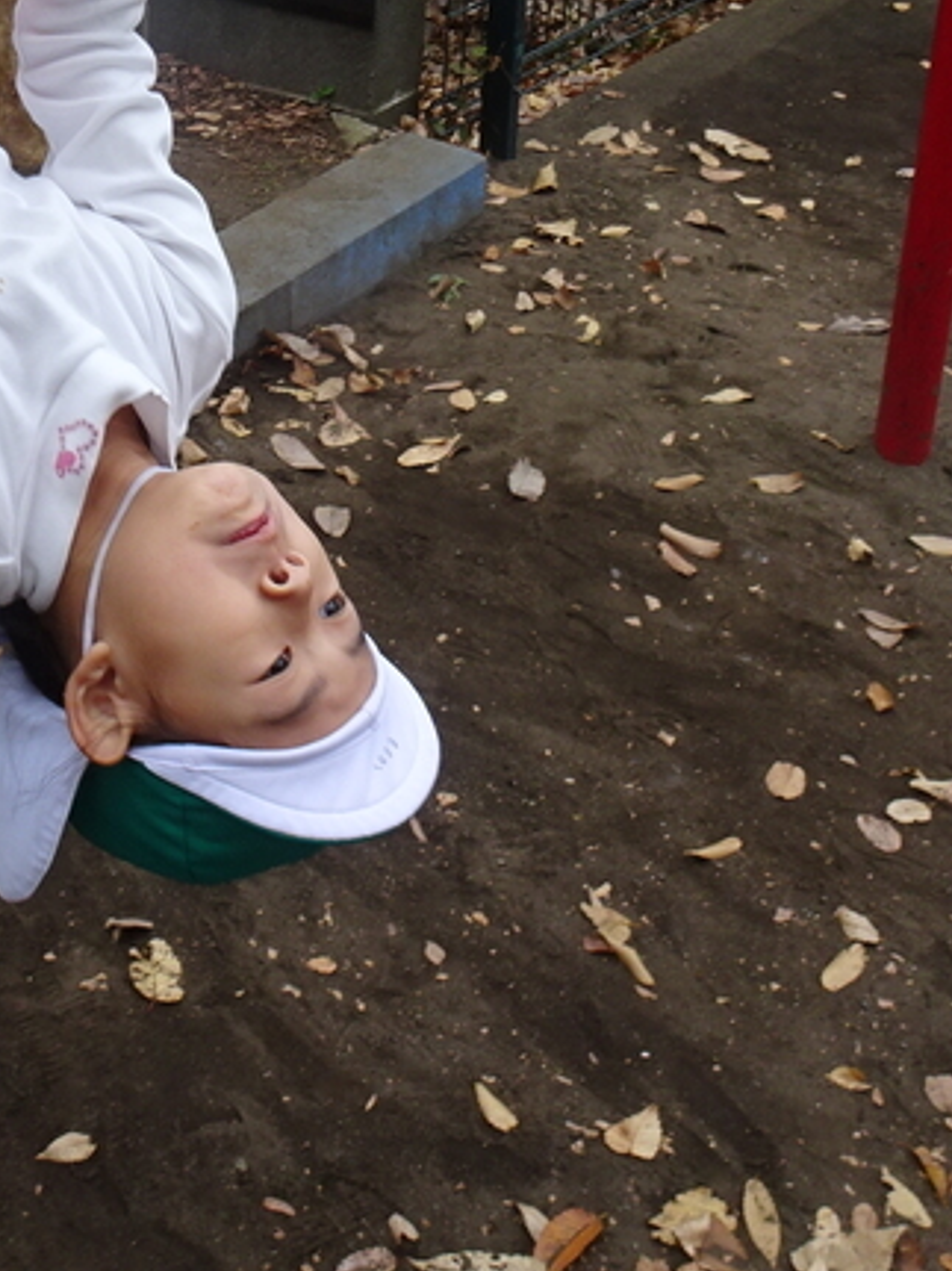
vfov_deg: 32.1
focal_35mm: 57
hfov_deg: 24.9
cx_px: 94
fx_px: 2091
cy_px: 127
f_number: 3.5
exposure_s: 1/200
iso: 80
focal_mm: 4.1
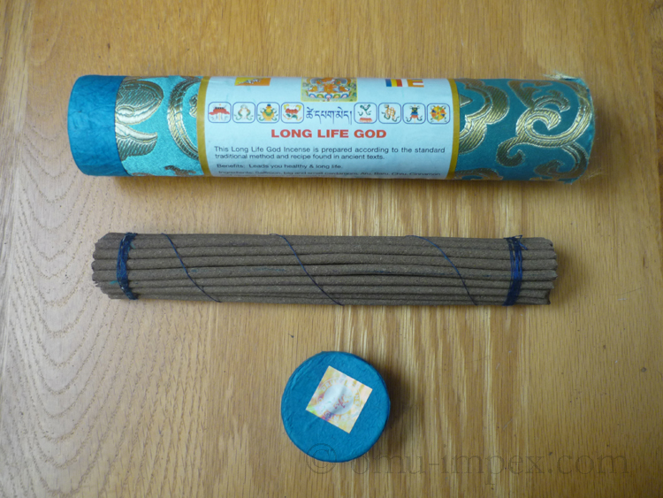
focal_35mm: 33
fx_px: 632
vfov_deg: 43.0
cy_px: 249
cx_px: 332
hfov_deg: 55.3
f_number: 2.8
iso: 125
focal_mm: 5.5
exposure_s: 1/30
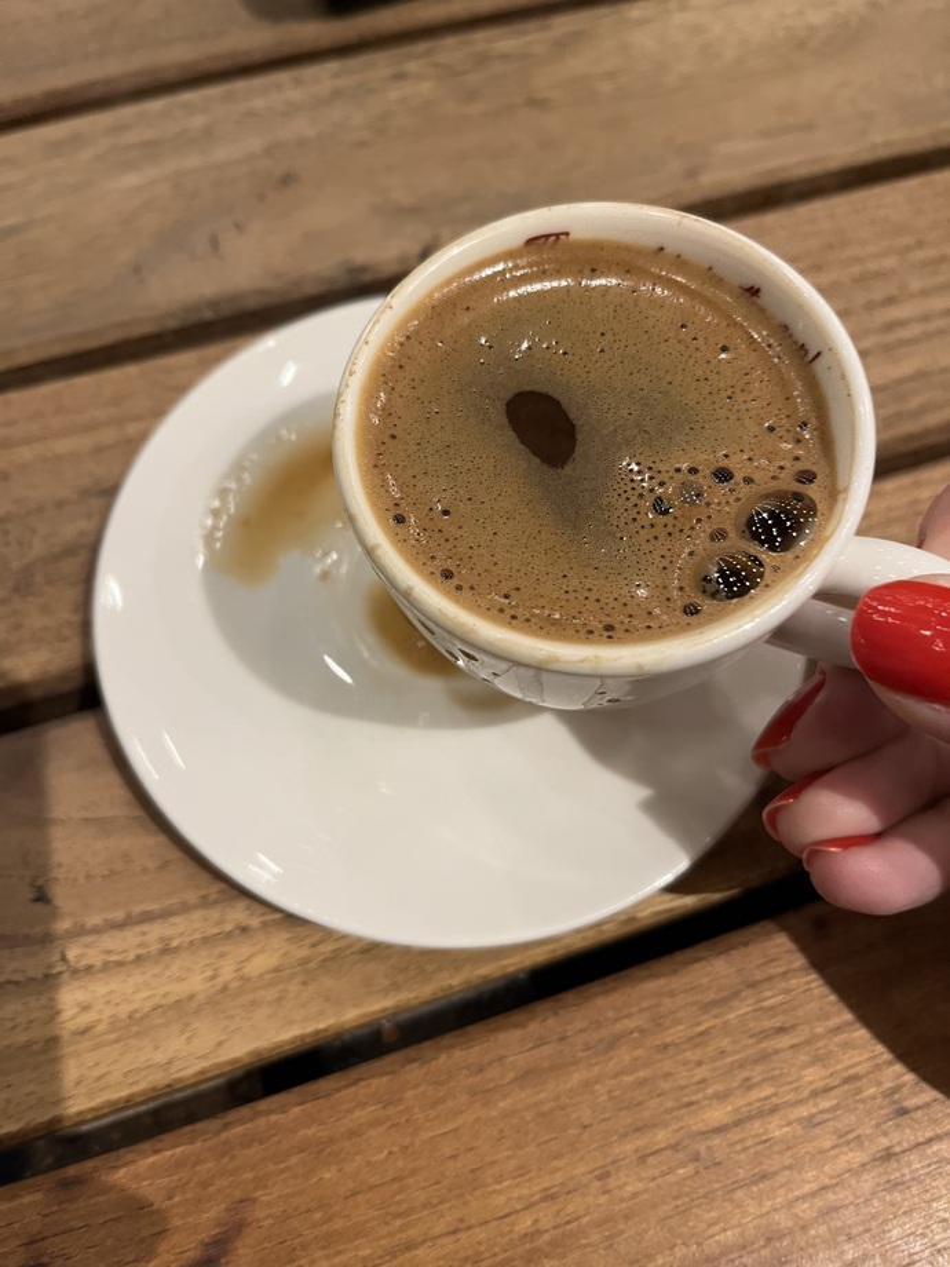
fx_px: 951
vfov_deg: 67.3
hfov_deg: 53.1
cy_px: 634
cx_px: 475
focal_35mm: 26
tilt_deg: -68.5
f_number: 1.6
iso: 250
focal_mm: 5.1
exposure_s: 1/50
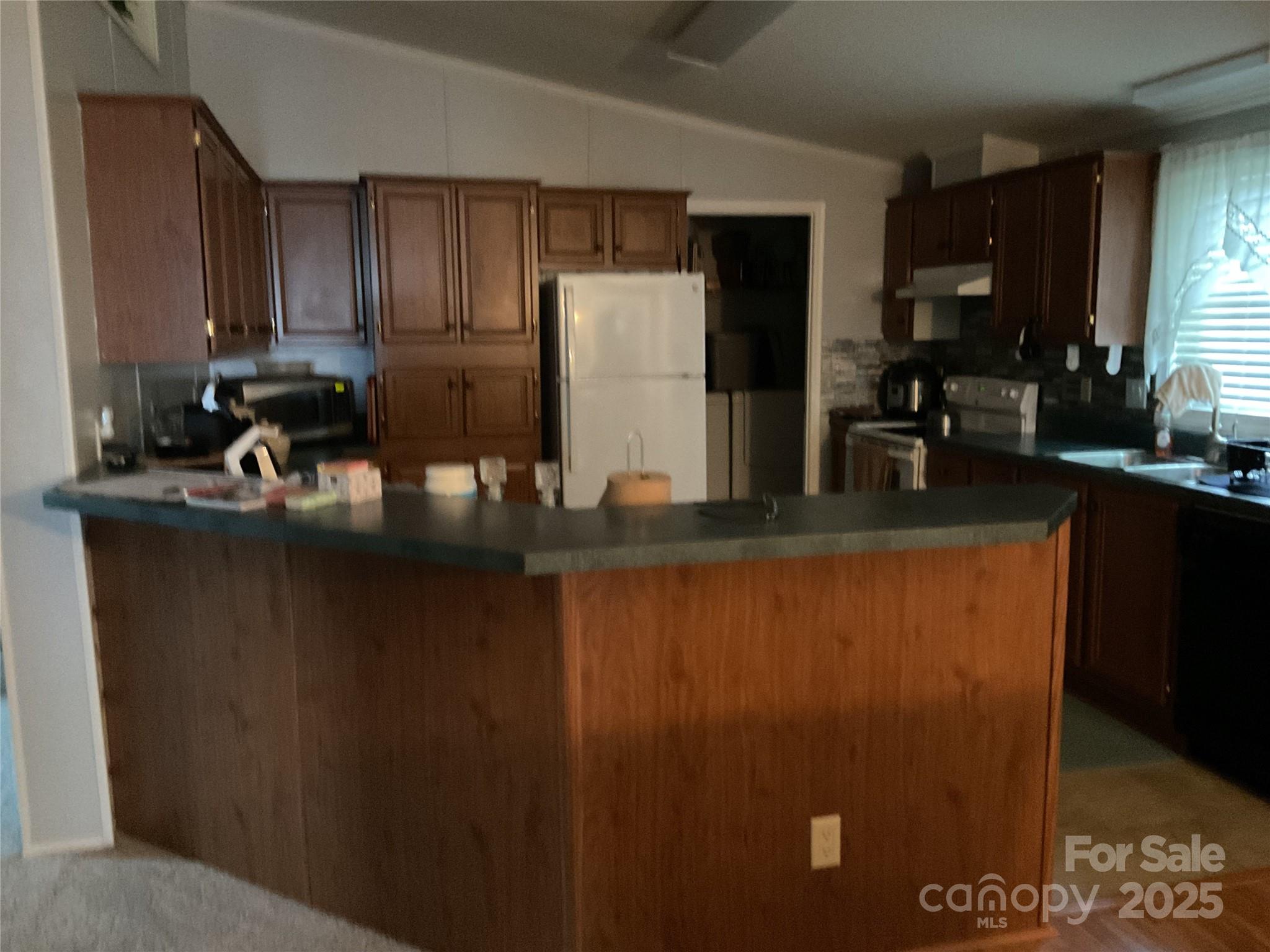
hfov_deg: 61.7
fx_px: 1064
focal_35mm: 29
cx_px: 635
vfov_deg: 48.2
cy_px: 476
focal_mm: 3
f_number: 1.8
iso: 500
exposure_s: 1/15
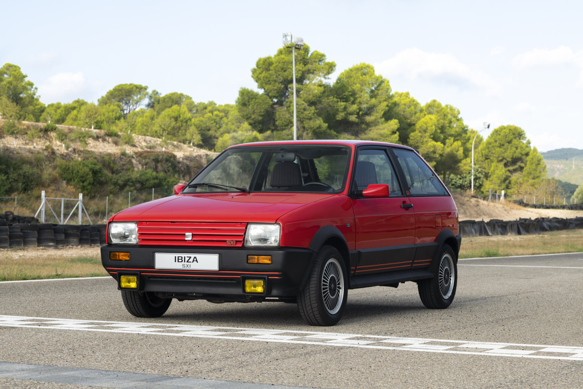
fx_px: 1376
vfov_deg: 16.1
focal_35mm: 85
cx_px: 292
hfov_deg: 23.9
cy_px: 194
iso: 100
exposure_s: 1/25
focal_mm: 85
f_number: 9
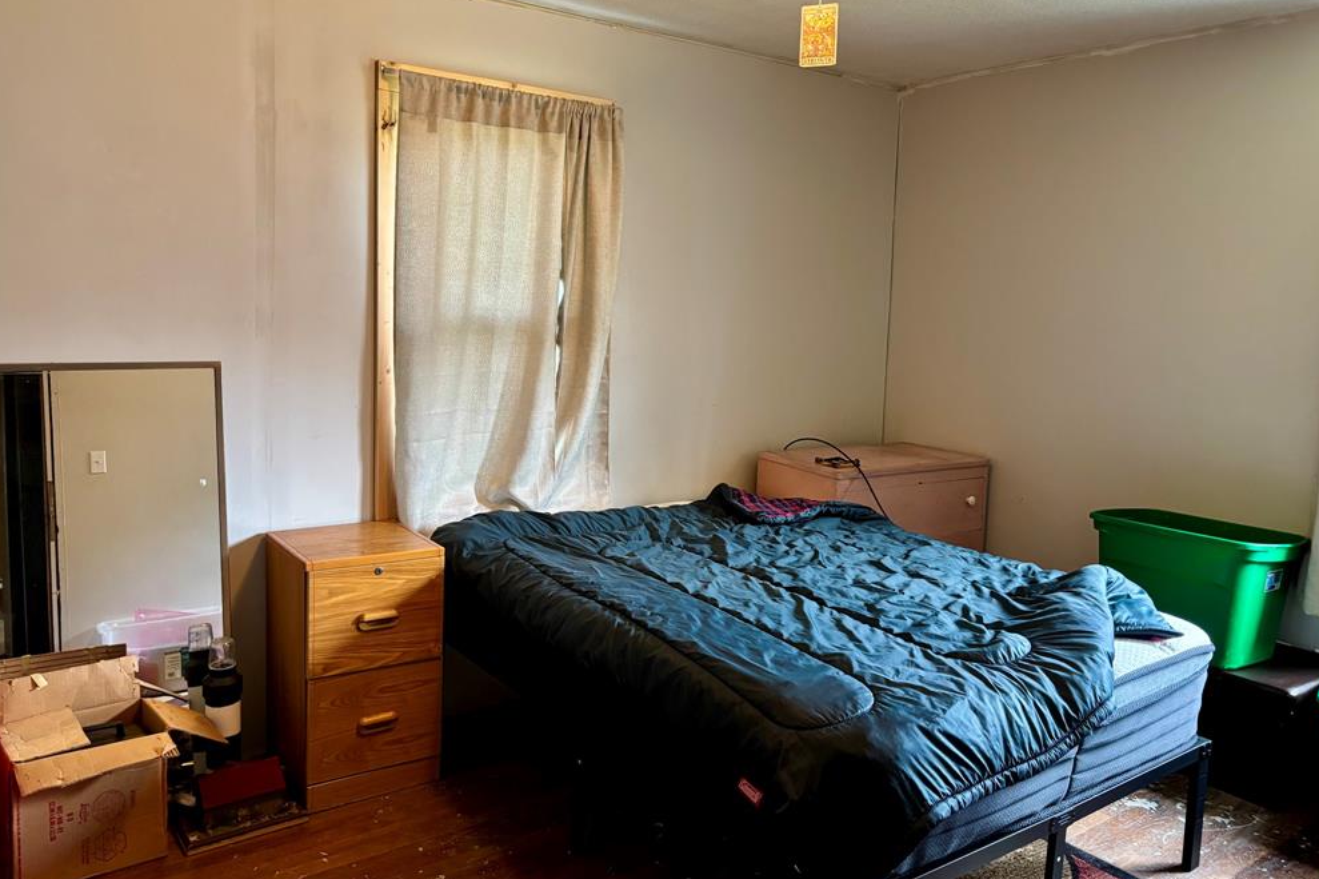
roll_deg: -1.8
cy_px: 397
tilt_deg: -6.3
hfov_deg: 65.5
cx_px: 670
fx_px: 1026
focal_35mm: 28
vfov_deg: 46.3
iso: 250
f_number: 1.6
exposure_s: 1/60
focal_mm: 5.96
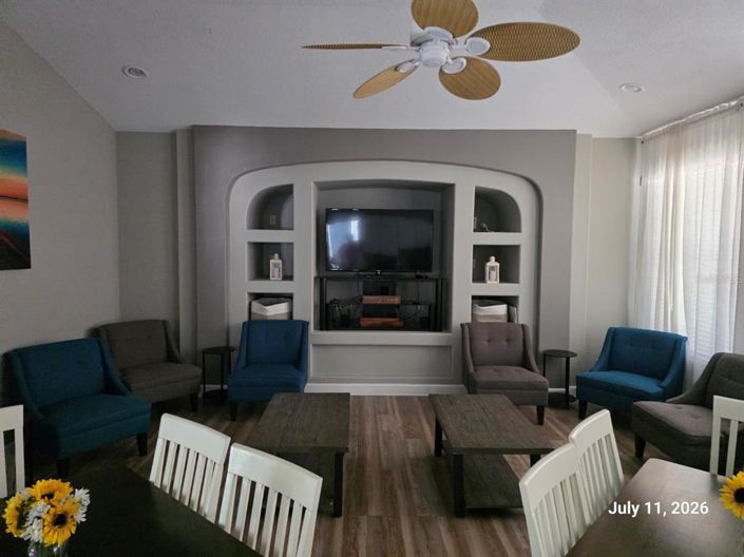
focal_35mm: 23
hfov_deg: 74.0
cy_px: 278
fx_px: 494
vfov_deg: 58.8
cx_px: 372
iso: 2000
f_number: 1.7
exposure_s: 1/120
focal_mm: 6.3
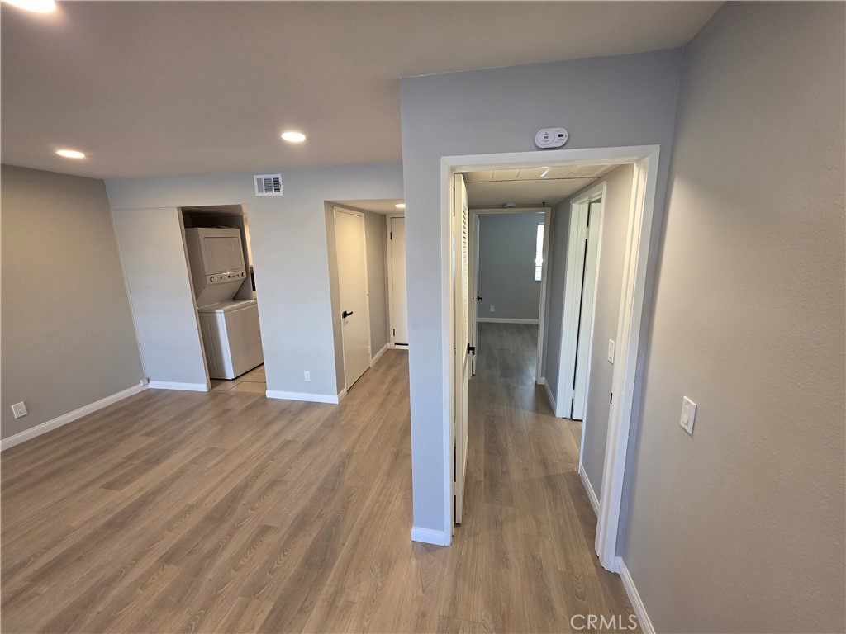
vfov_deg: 89.9
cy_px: 317
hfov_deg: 106.2
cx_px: 423
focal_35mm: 13
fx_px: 318
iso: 250
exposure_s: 1/120
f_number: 1.9
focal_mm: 2.2
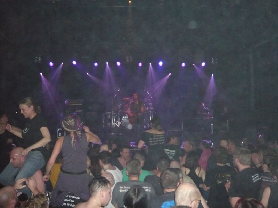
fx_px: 241
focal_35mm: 30
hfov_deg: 60.0
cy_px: 104
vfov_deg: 46.8
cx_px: 139
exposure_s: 1/30
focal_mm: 4.9
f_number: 2.9
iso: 640
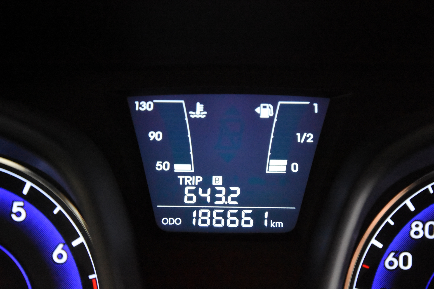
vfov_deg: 13.0
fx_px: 1266
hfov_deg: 19.5
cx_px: 217
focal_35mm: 105
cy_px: 144
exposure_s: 1/125
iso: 11400
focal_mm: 70
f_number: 4
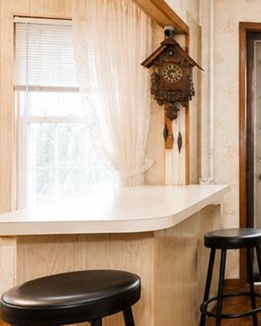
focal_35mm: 38
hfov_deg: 27.4
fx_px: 367
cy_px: 159
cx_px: 389
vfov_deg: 47.9
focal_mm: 10
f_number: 8
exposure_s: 1/60
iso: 2000
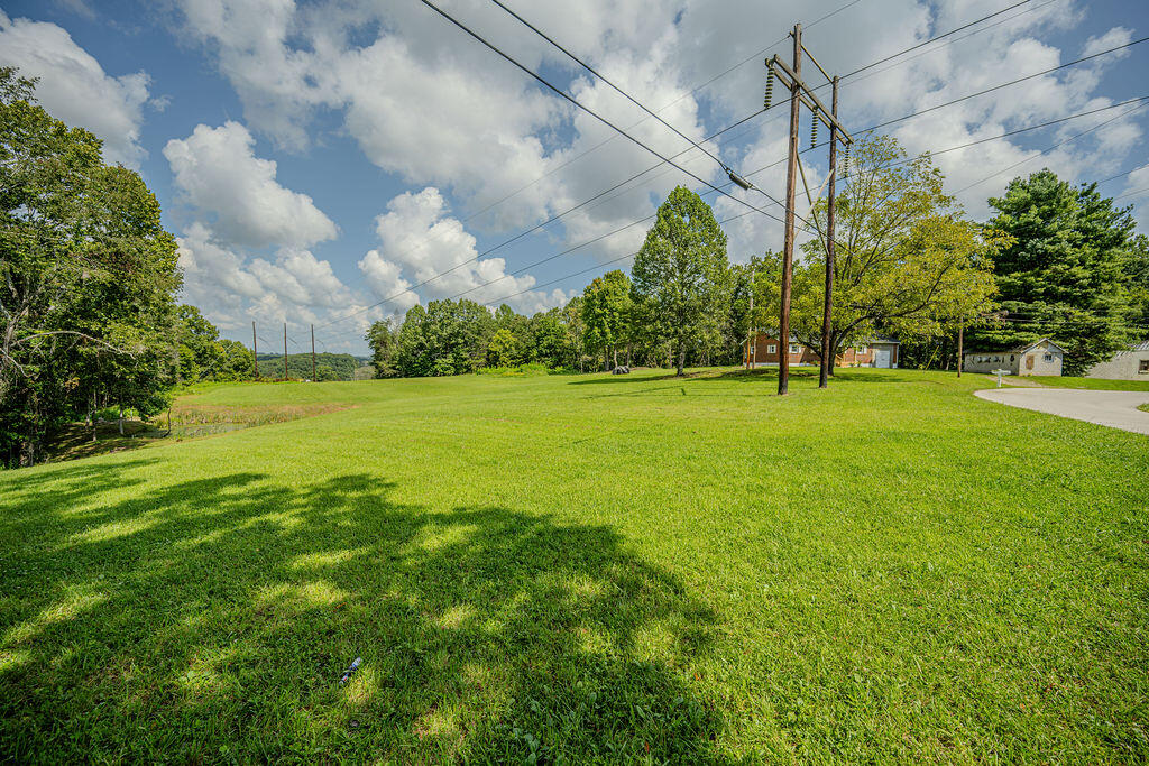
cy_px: 383
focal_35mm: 14
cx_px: 574
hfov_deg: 104.2
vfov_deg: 81.2
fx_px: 447
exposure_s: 1/3200
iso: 320
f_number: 4
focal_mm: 14
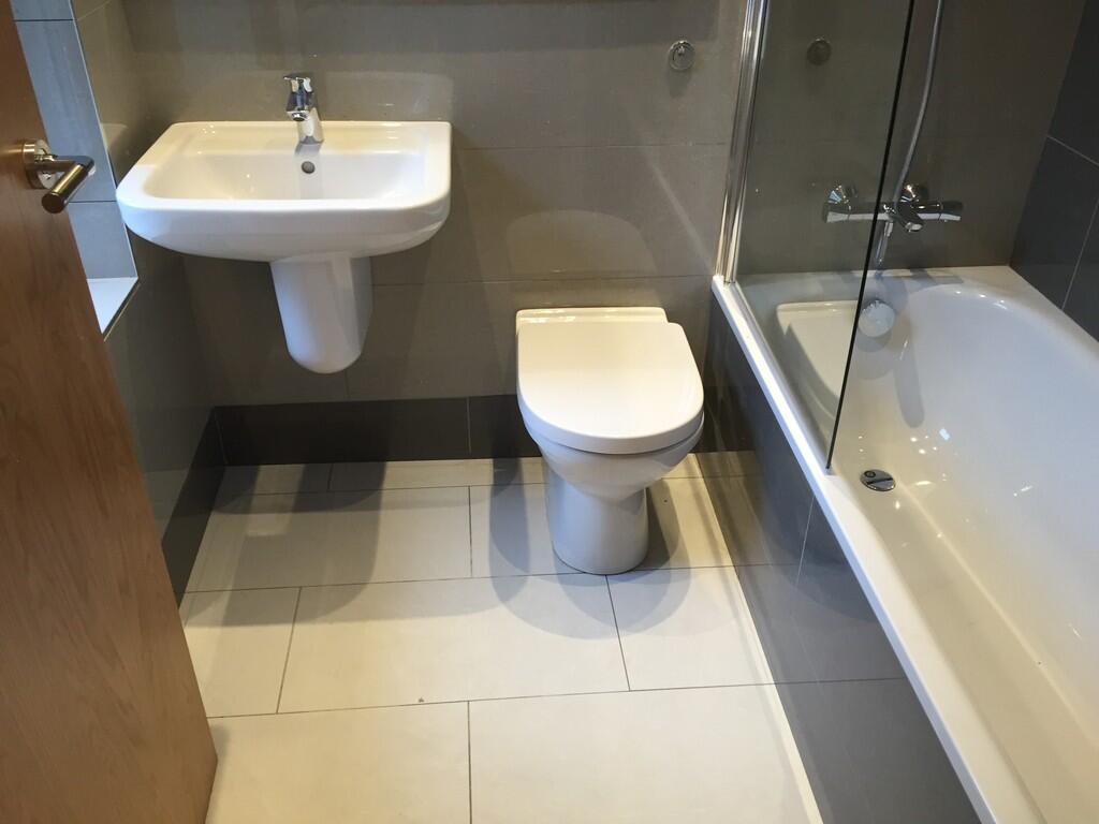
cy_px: 412
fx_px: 921
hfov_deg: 61.7
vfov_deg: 48.2
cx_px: 550
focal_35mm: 29
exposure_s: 1/33
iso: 50
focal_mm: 4.15
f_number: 2.2
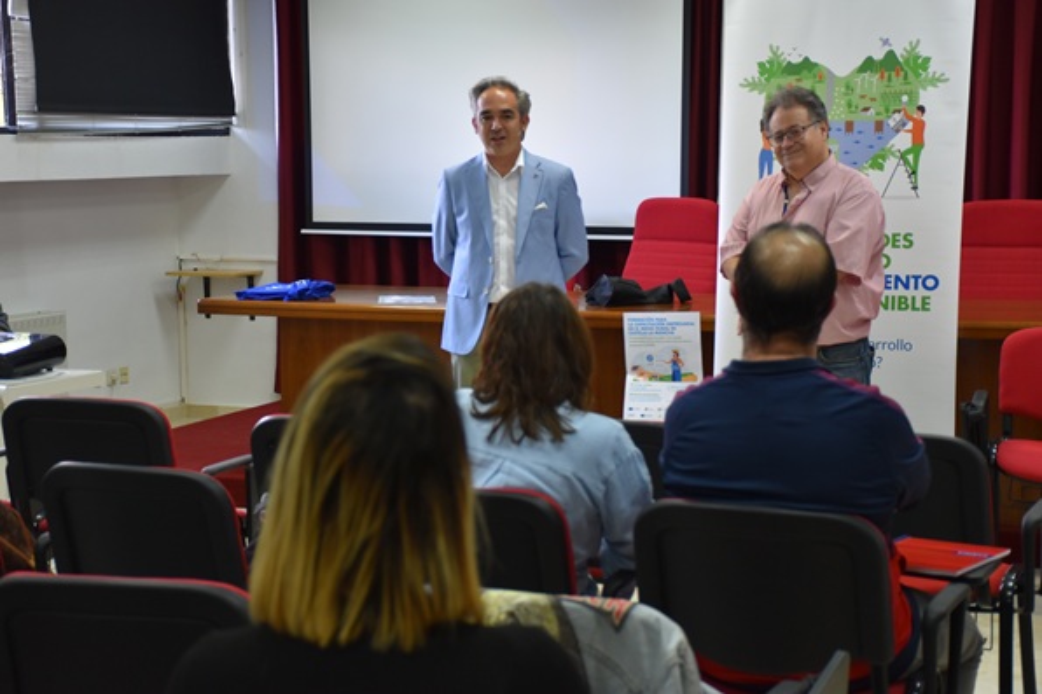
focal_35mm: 68
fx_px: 1953
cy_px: 347
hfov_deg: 29.9
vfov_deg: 20.2
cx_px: 521
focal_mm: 45
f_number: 4.5
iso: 720
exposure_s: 1/60
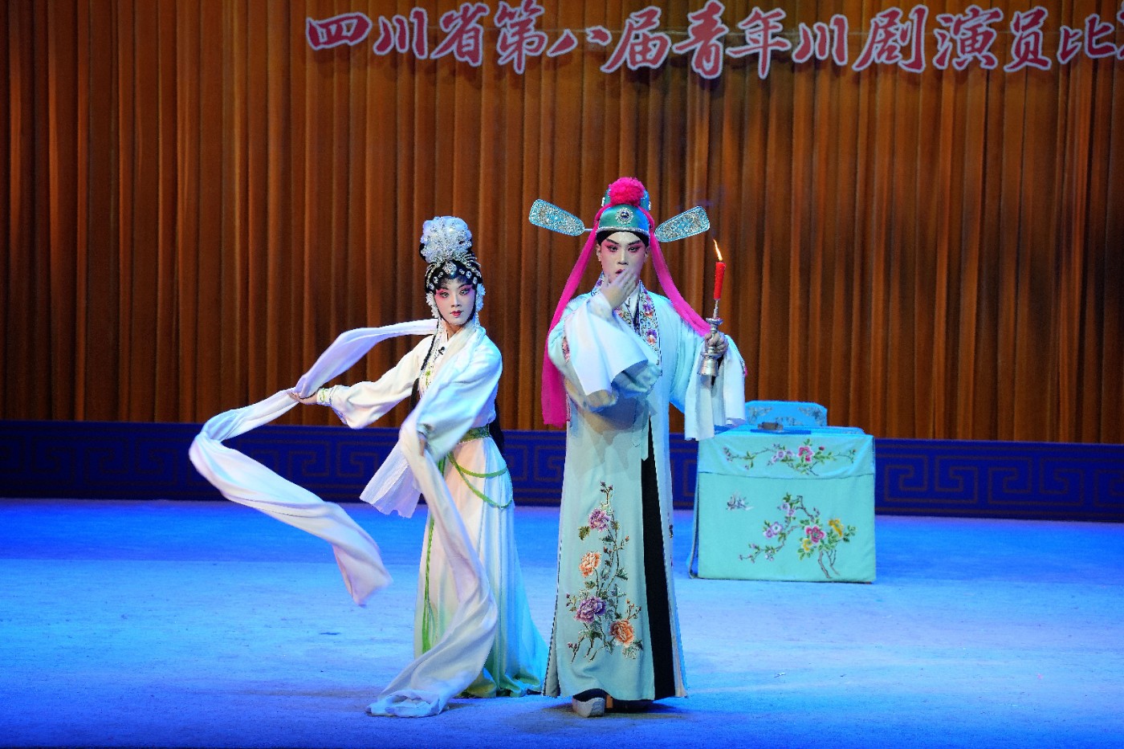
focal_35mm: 94
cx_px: 562
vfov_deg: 14.5
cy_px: 374
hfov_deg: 21.7
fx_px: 2934
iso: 800
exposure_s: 1/160
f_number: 5
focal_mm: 94
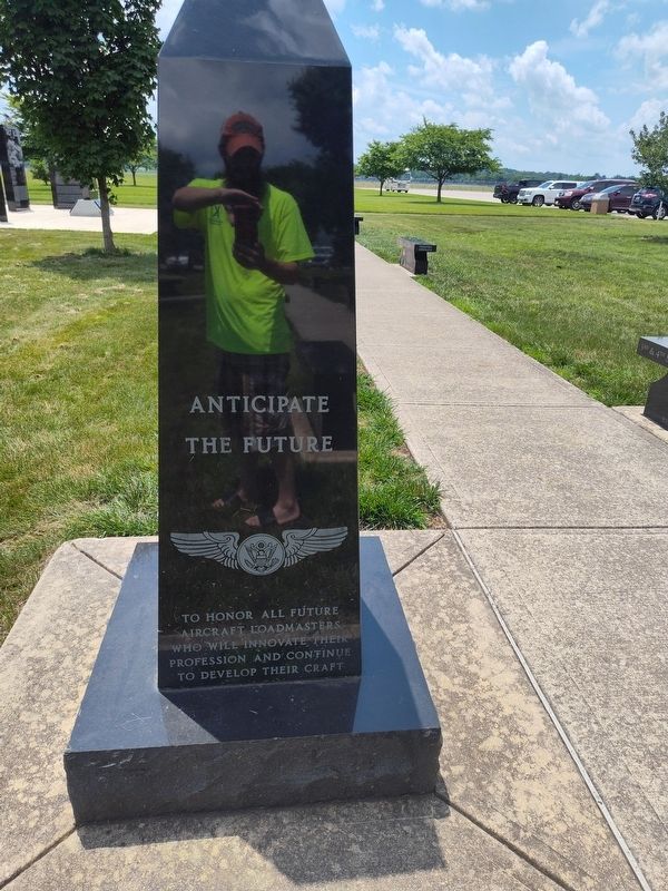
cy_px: 446
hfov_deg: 58.9
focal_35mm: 23
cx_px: 334
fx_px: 592
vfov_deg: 73.9
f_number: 1.8
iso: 100
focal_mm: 5.56
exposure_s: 1/1774
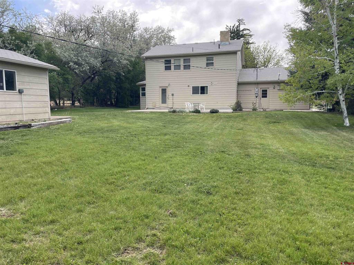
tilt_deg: -6.2
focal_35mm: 26
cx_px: 177
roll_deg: +0.7
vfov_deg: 53.1
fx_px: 266
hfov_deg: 67.3
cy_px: 132
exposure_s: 1/1033
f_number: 1.6
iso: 32
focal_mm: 4.2
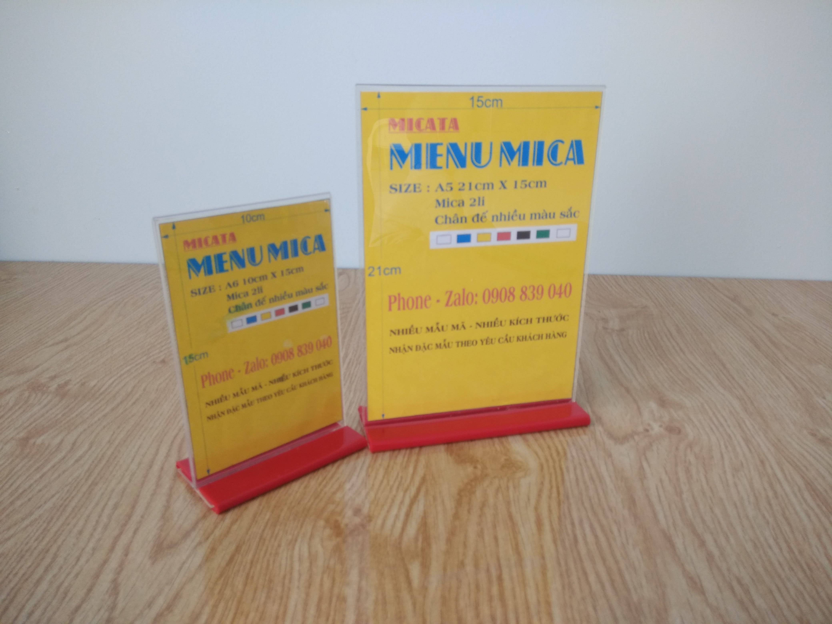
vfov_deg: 63.4
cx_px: 416
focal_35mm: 21
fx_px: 505
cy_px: 312
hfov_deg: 79.0
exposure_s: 1/100
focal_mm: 3.57
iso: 200
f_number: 2
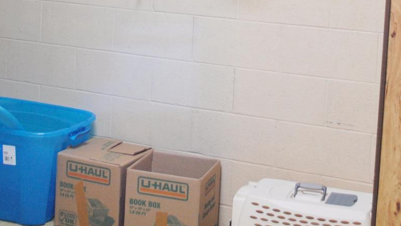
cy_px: -62
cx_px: 184
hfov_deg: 28.6
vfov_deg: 15.6
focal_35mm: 74
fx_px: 787
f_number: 3.5
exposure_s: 1/15
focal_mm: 18
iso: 400
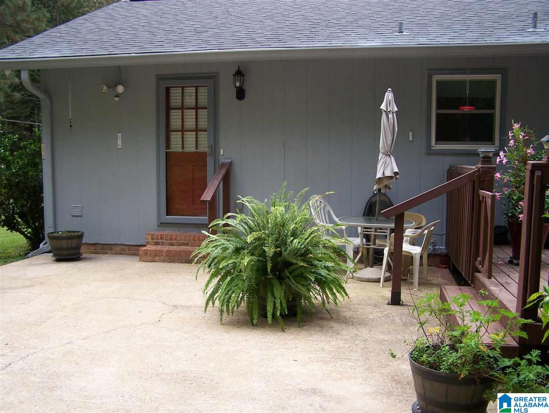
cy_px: 206
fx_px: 603
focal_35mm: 38
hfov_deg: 48.9
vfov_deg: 37.8
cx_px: 274
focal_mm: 6.3
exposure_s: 1/250
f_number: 2.8
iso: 80
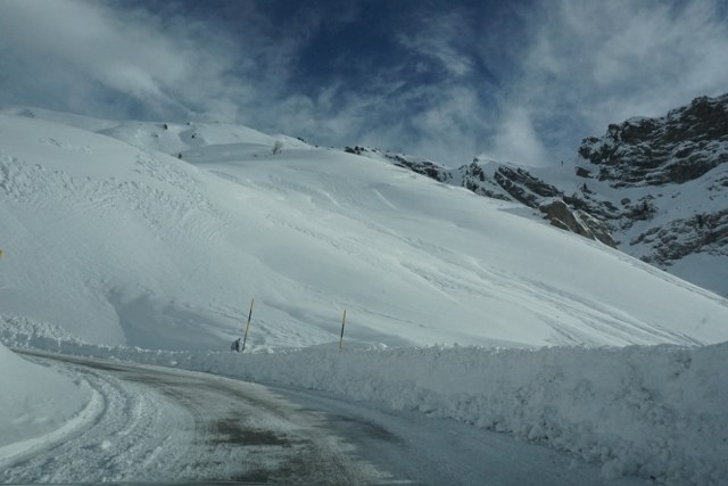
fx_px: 485
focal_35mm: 24
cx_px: 364
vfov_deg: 53.2
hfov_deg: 73.7
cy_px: 243
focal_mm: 16
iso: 1600
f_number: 16
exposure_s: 1/2000
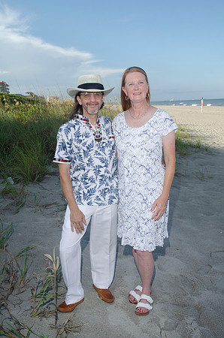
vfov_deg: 57.3
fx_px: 309
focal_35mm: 33
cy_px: 169
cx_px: 112
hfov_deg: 39.8
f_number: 8
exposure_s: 1/250
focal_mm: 22
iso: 100
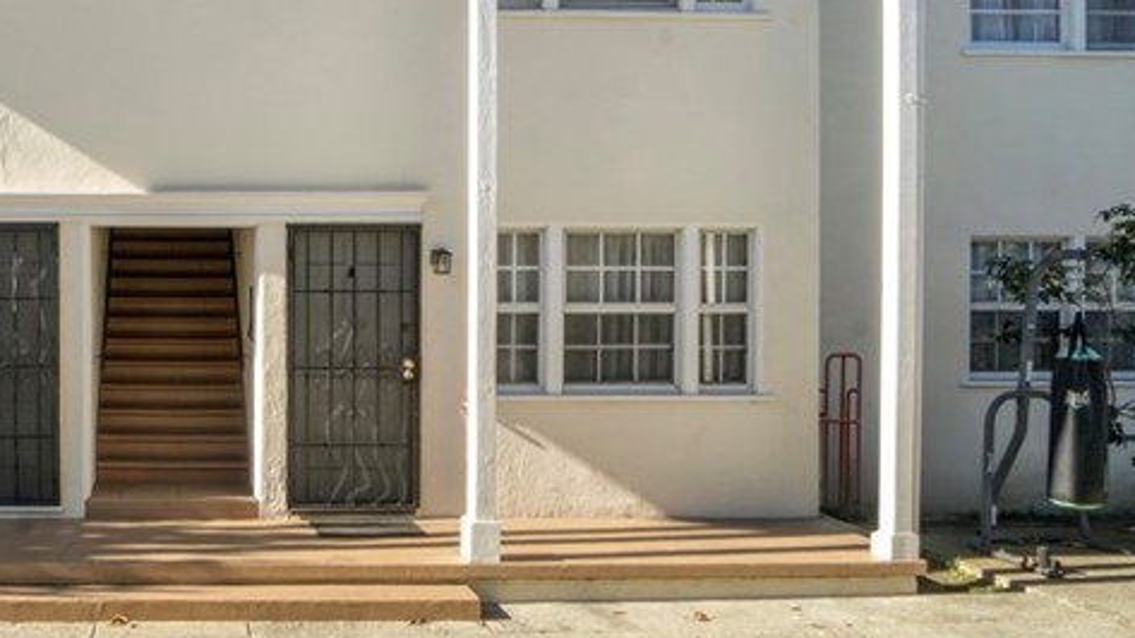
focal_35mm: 34
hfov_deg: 52.7
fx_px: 1023
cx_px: 168
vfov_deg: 34.6
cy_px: 315
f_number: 22
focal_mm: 10
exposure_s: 1/30
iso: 100
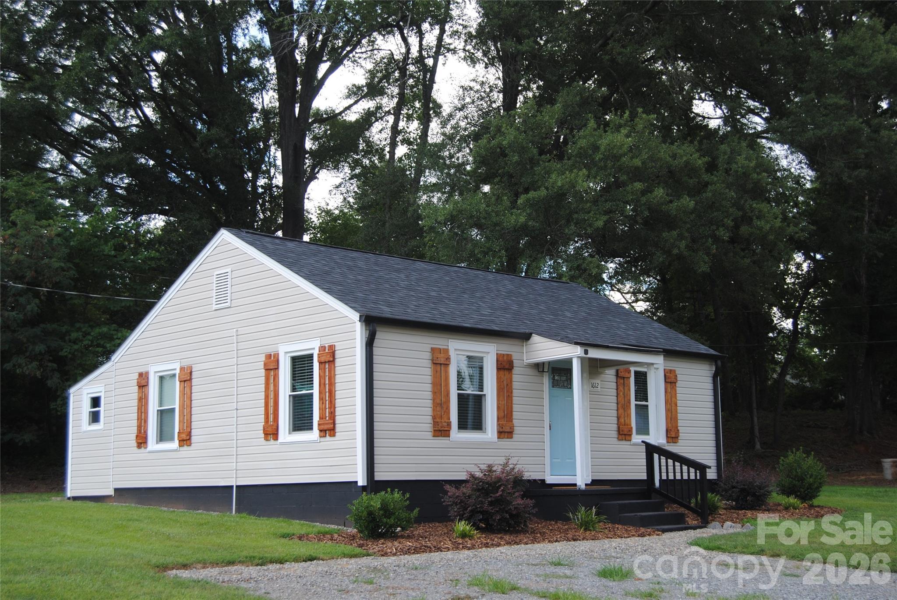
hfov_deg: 38.8
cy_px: 300
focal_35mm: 51
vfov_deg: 26.5
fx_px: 1272
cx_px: 448
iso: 100
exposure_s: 1/160
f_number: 5.6
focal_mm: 34
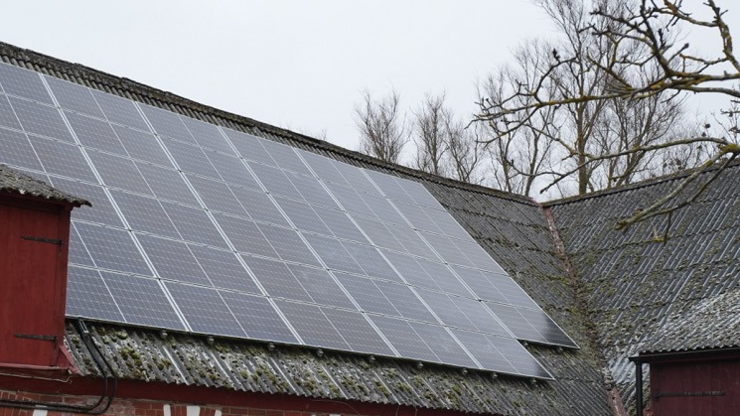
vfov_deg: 22.0
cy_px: 311
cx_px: 216
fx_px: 1060
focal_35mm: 54
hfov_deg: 37.8
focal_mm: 20
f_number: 4
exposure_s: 1/60
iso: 250
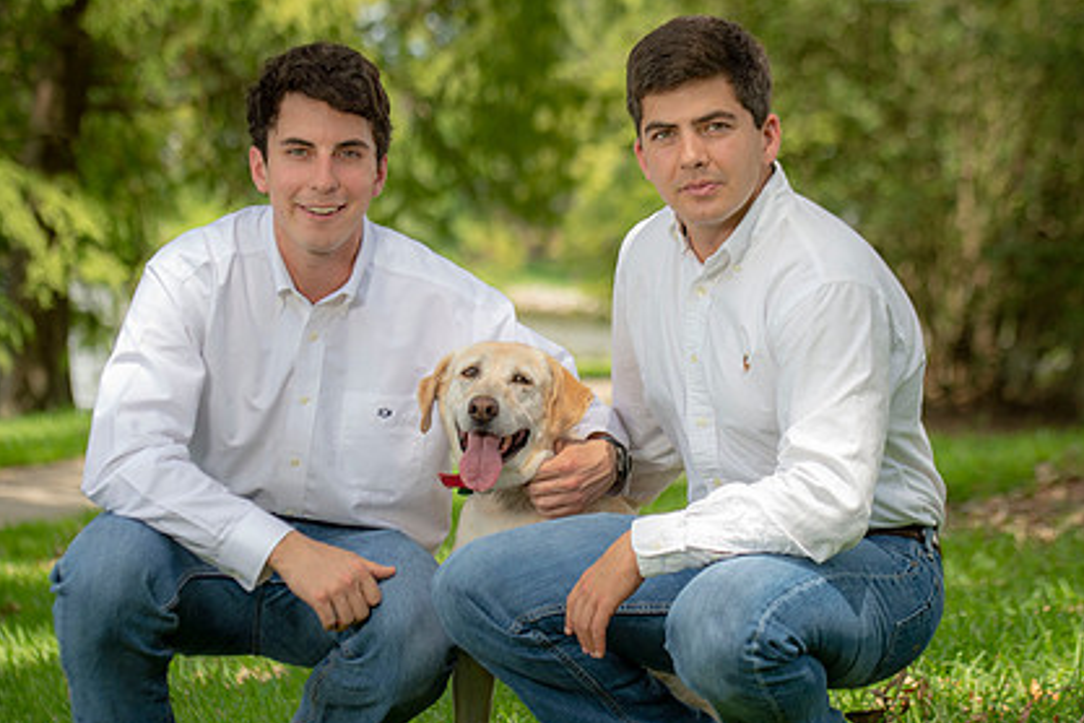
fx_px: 3974
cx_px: 582
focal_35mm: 132
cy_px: 411
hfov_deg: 15.5
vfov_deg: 10.4
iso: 100
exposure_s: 1/200
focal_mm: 95
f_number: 4
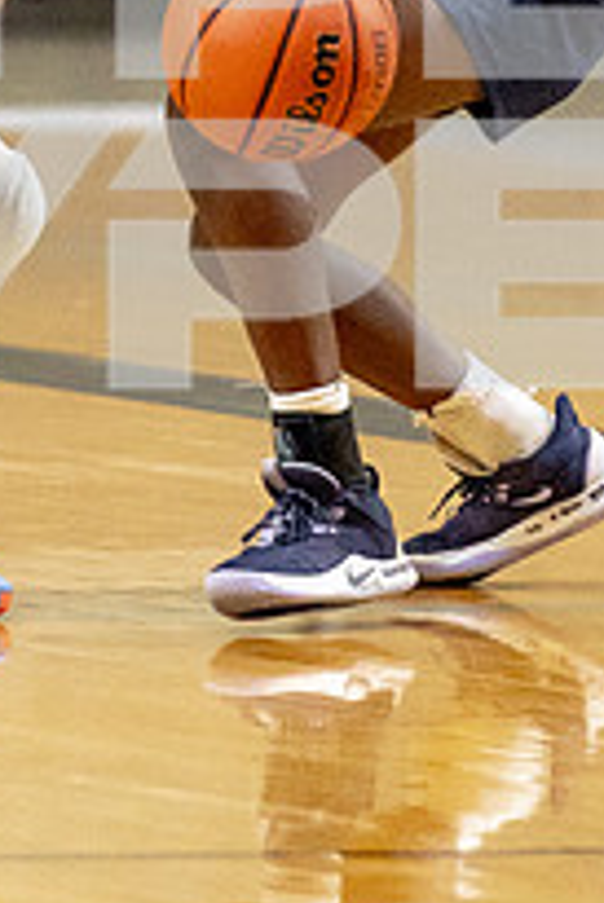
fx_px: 22484
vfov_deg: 2.3
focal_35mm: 895
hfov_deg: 1.5
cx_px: -344
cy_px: -233
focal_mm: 200
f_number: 2.8
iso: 2500
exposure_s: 1/800
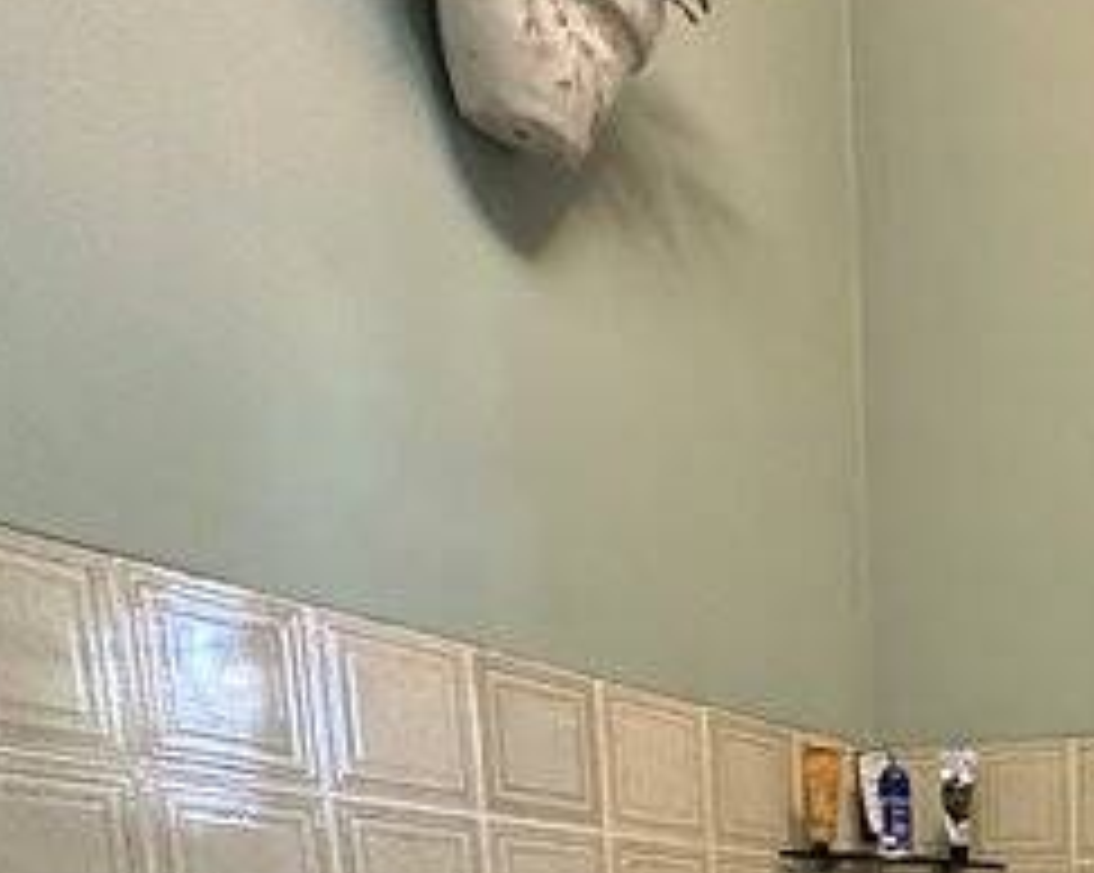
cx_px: 1270
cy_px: 1287
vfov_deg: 25.6
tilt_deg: -10.1
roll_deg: -1.1
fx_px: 1456
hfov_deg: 34.2
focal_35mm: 45
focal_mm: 2.22
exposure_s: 1/60
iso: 640
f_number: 2.2
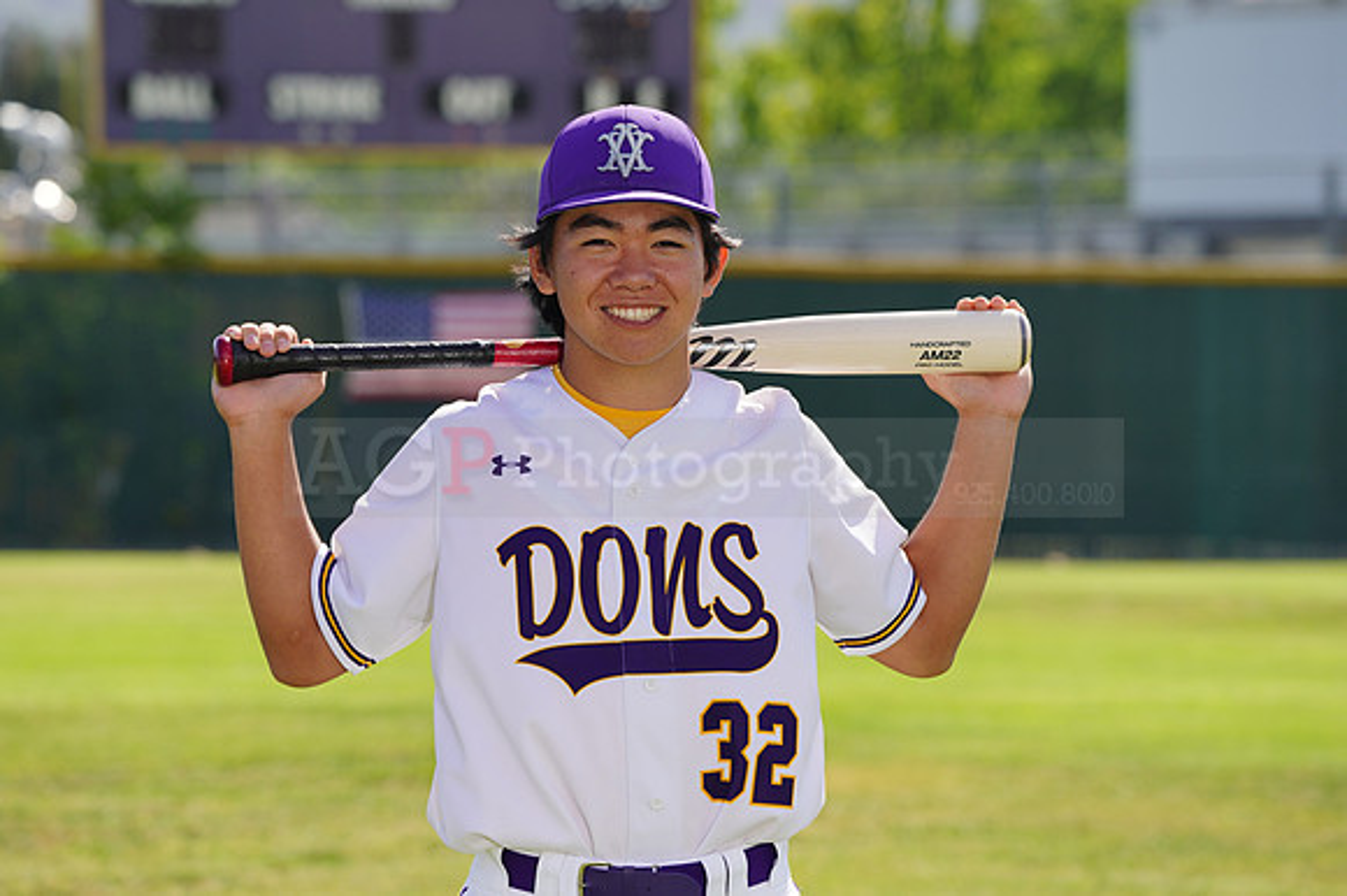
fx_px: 8376
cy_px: 448
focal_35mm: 224
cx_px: 674
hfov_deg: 9.2
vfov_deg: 6.1
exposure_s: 1/250
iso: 100
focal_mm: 224
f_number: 8
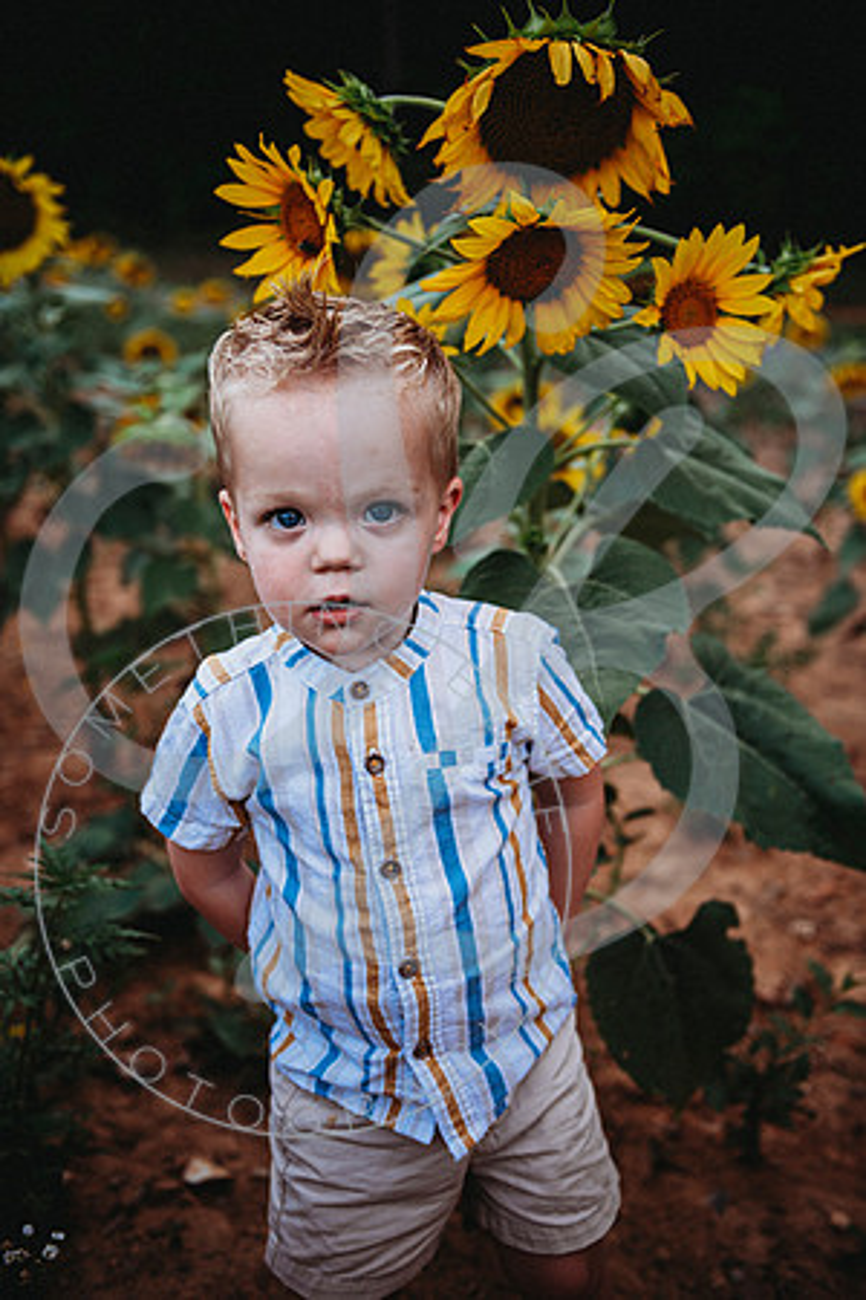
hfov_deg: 35.1
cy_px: 650
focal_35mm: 38
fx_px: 1371
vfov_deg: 50.7
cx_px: 433
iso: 100
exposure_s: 1/250
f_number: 2.8
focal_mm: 38
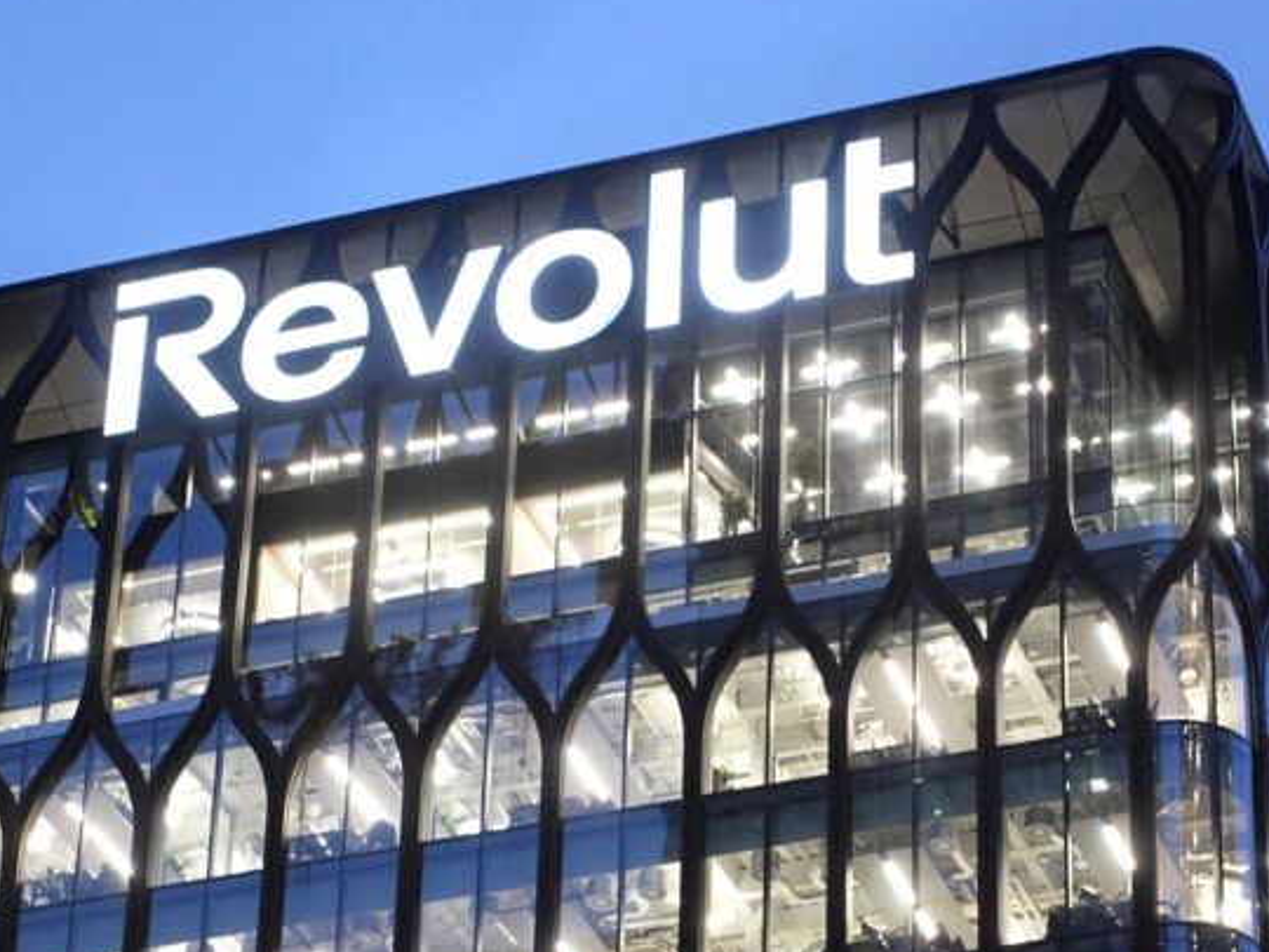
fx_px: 4876
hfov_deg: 14.8
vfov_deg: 11.1
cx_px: 569
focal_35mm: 133
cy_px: 804
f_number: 2.8
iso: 800
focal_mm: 25.7
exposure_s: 1/30
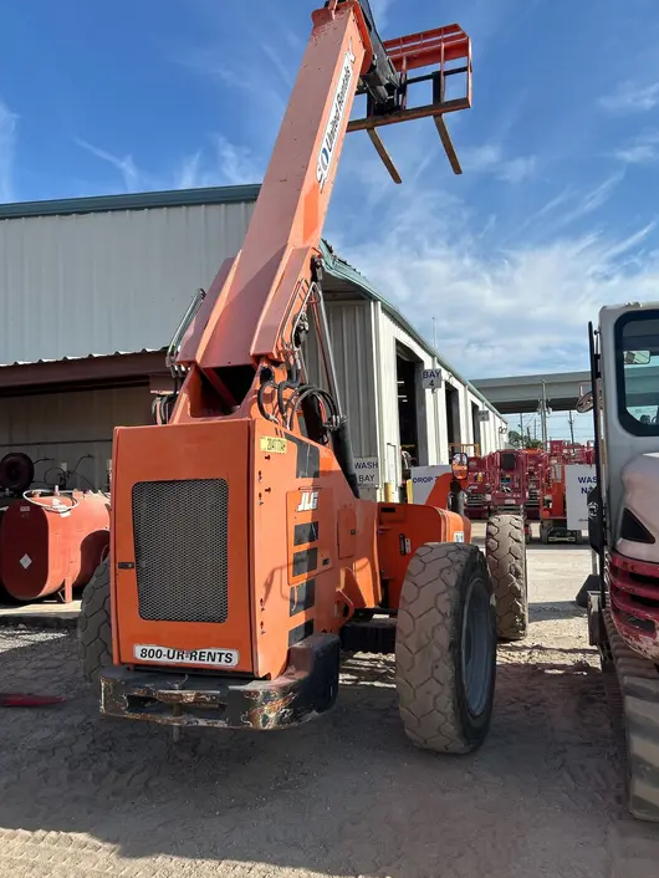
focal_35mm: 27
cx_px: 338
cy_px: 426
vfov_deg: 65.3
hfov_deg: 51.4
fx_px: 685
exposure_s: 1/3460
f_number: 1.5
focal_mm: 5.7
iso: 50
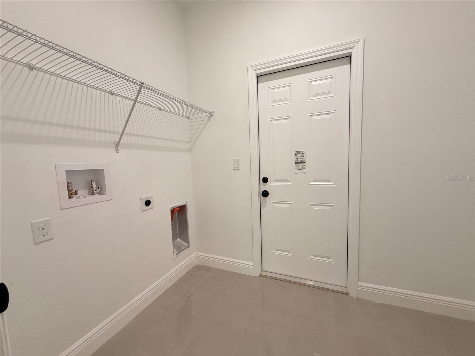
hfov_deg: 102.1
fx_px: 192
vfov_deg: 85.7
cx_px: 238
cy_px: 178
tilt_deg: -5.1
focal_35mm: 14
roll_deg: +1.2
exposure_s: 1/120
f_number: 2.2
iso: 250
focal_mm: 2.22
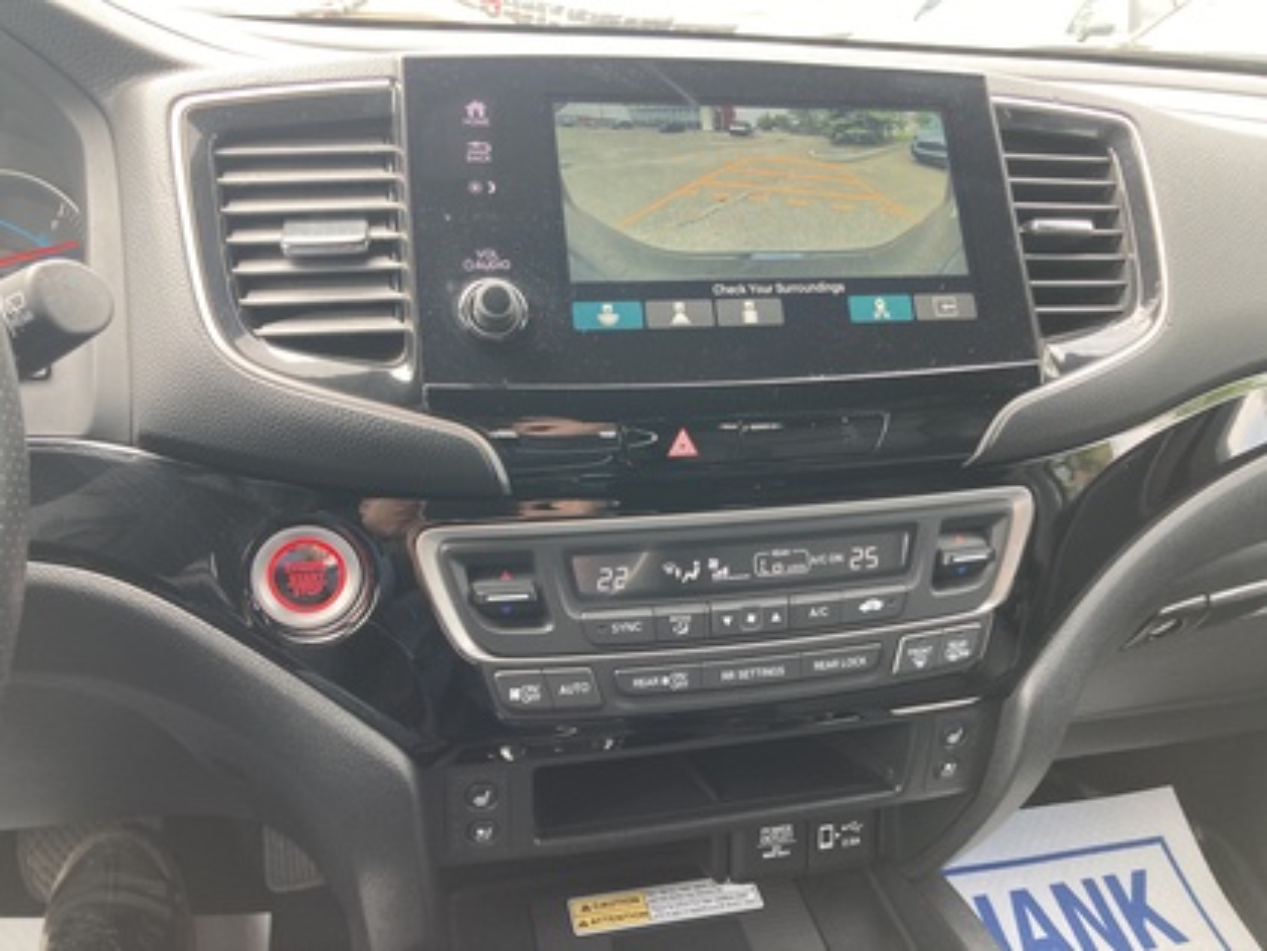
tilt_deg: -24.7
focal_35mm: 28
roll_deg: -4.2
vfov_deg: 49.7
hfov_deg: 63.4
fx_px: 1025
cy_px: 476
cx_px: 634
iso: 80
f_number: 1.8
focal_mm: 3.99
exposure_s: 1/116
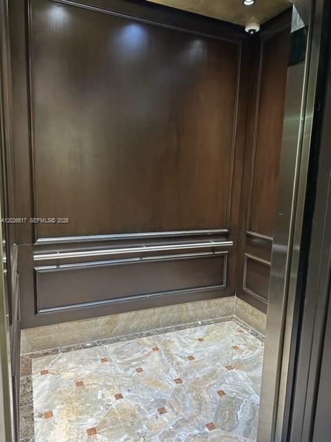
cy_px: 221
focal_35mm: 24
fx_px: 306
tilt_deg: -9.1
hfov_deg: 56.8
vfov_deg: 71.6
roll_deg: -1.6
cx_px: 166
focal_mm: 6.86
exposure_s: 1/60
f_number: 1.78
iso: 400
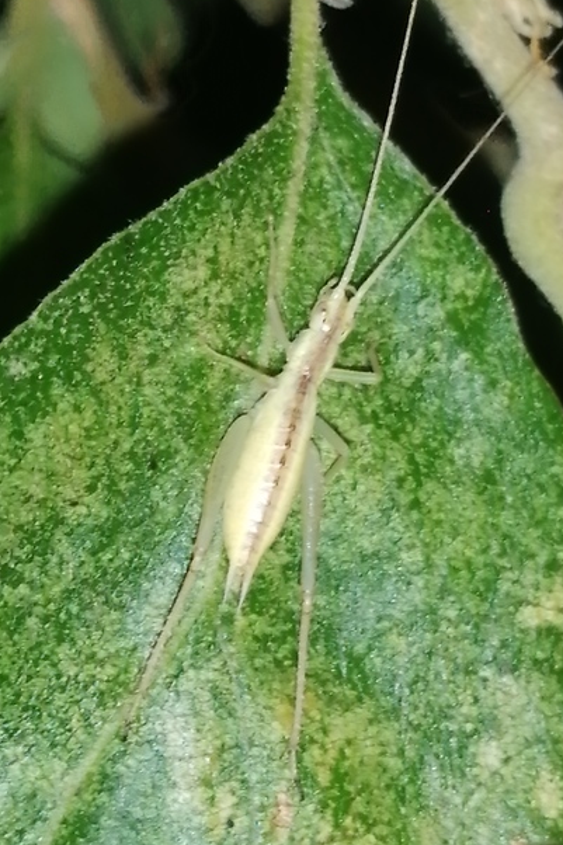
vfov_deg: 17.8
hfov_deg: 11.9
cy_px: 406
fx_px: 2699
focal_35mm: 115
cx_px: 303
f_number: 1.8
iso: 100
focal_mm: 3.46
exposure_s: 1/60
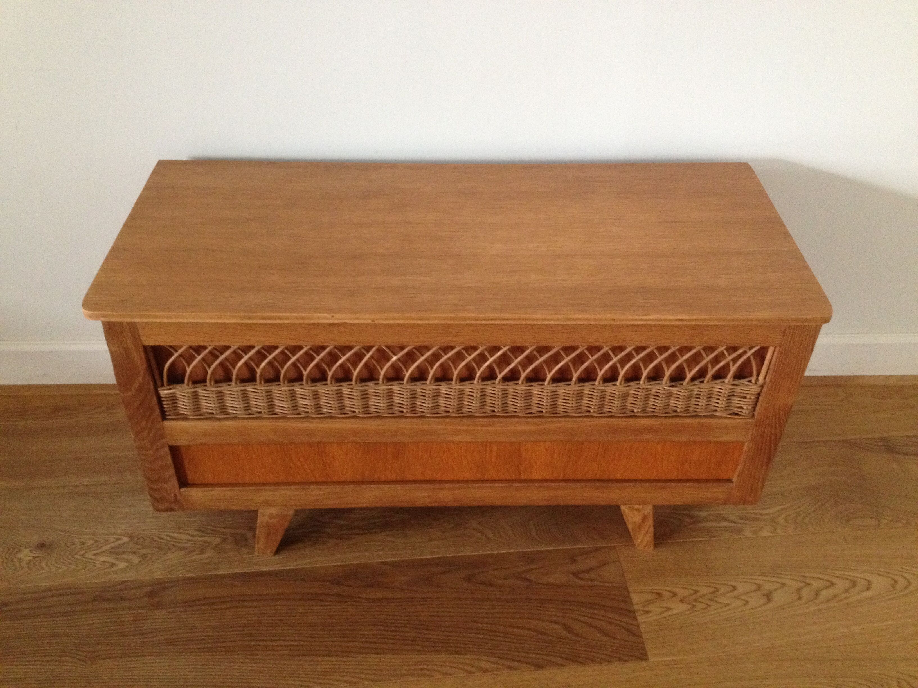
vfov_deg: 40.7
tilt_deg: -39.4
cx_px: 459
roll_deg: -2.2
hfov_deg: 52.6
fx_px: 928
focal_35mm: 35
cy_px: 344
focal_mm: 4.28
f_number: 2.4
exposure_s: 1/17
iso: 320
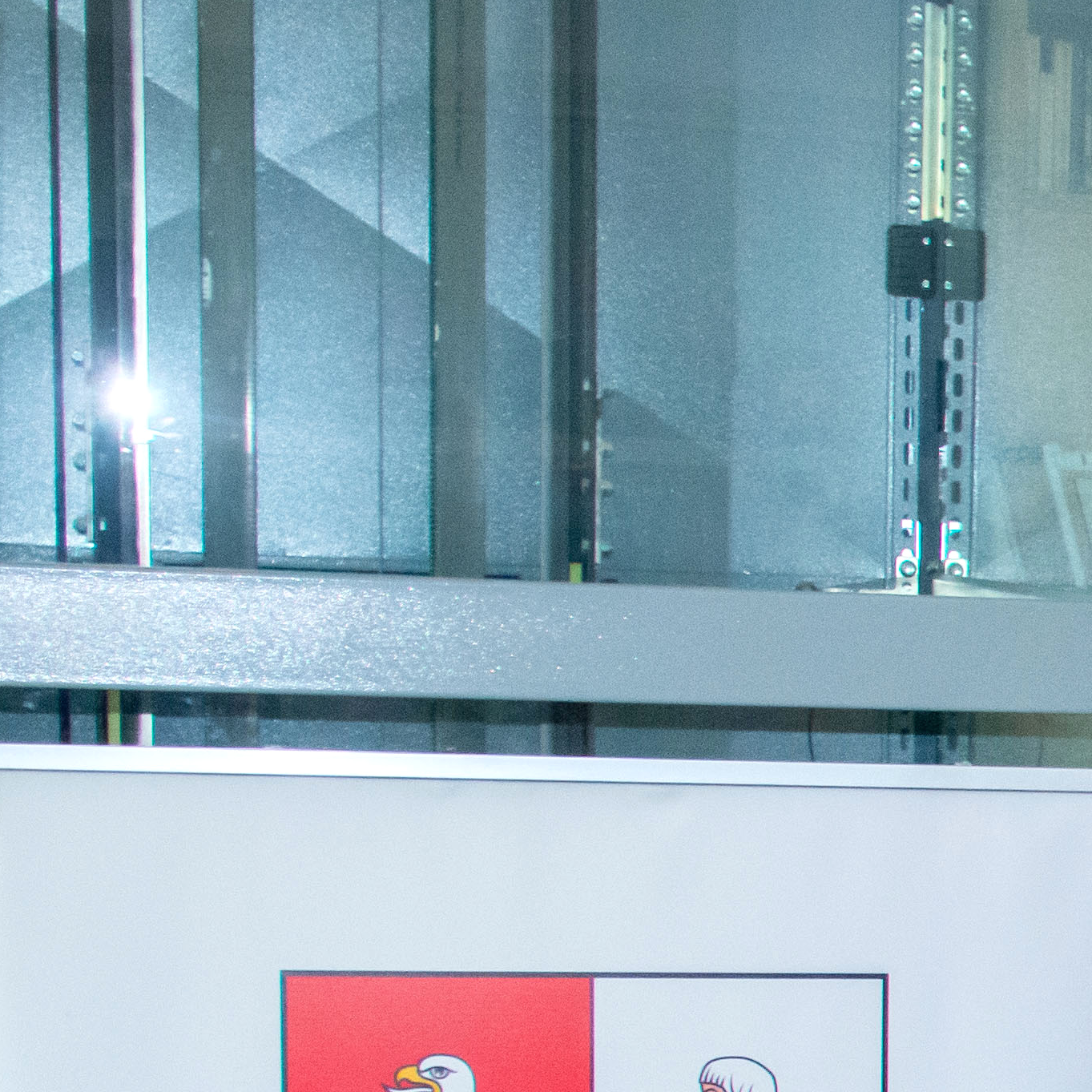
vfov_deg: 14.5
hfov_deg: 12.7
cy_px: 1169
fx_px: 4207
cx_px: 2291
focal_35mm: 118
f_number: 3.5
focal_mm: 21
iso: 2000
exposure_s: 1/100
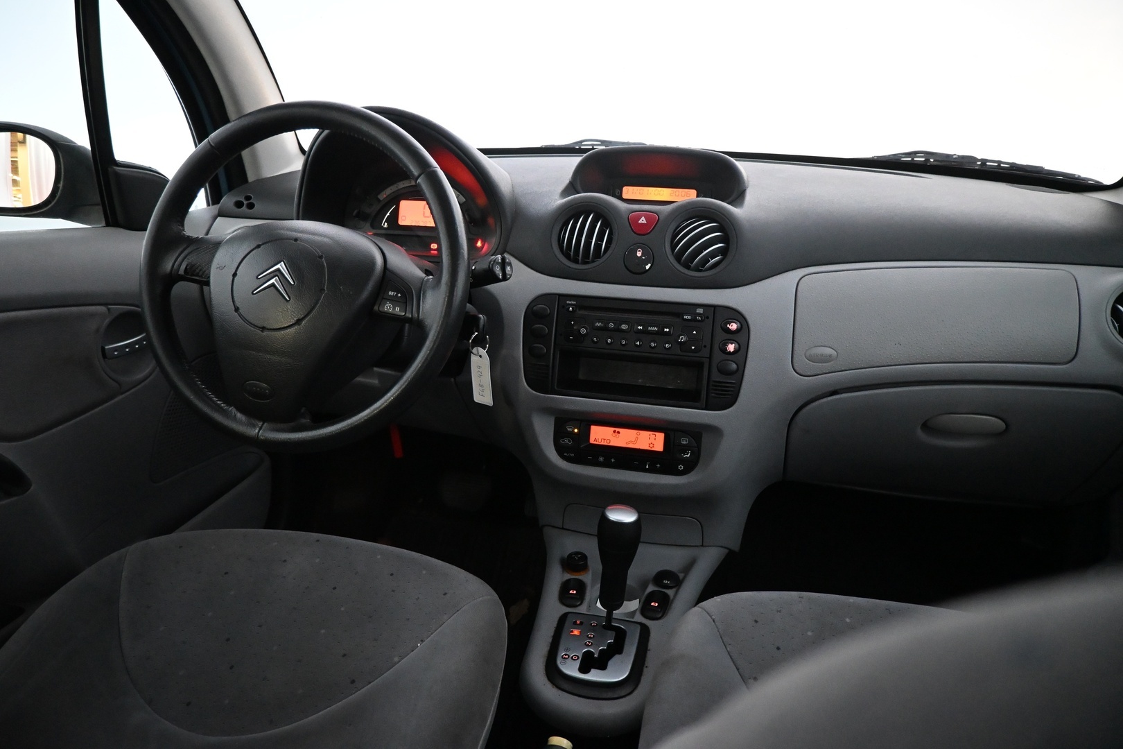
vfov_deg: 53.1
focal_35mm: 24
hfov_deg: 73.7
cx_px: 562
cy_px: 374
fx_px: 749
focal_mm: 16
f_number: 3.5
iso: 5000
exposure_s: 1/60
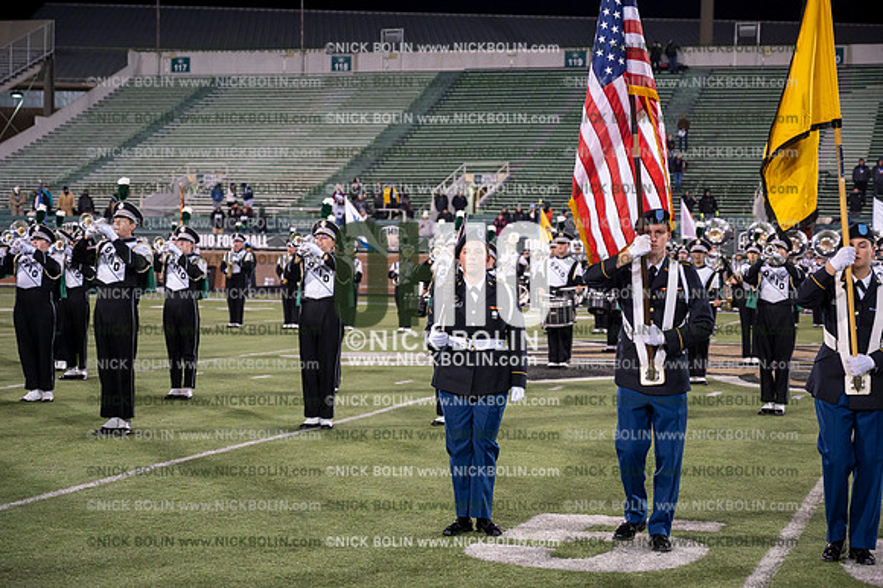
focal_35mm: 70
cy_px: 294
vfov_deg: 19.4
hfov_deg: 28.9
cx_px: 442
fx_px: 1716
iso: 5000
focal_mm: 70
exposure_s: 1/640
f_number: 4.5
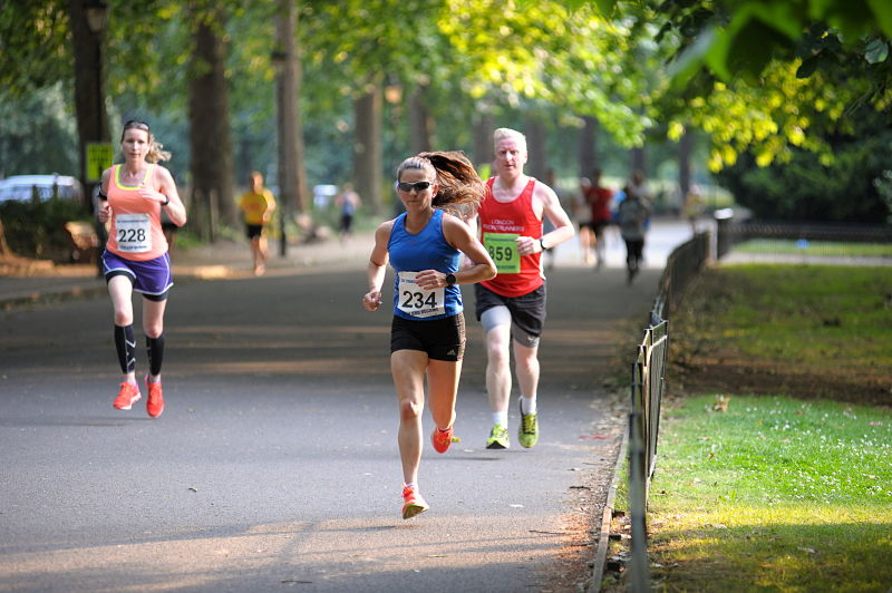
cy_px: 296
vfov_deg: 8.1
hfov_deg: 12.1
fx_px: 4209
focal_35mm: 170
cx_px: 446
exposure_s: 1/640
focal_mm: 170
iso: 1400
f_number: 3.2
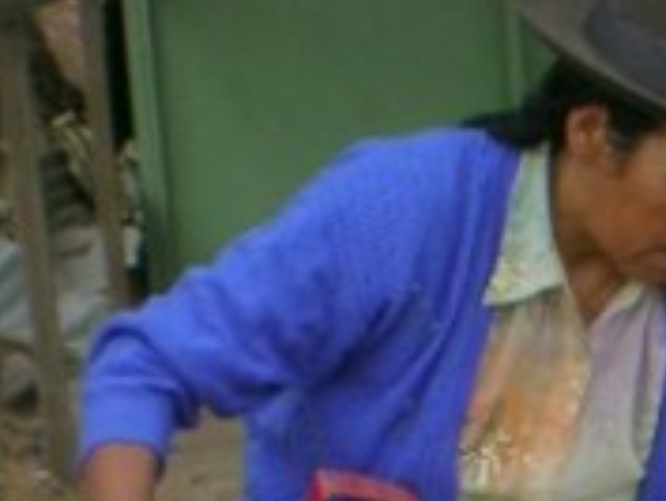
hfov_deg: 12.2
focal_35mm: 148
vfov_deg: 9.5
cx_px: 1213
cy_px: 927
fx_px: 2849
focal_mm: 6.3
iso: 50
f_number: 4.6
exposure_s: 1/170
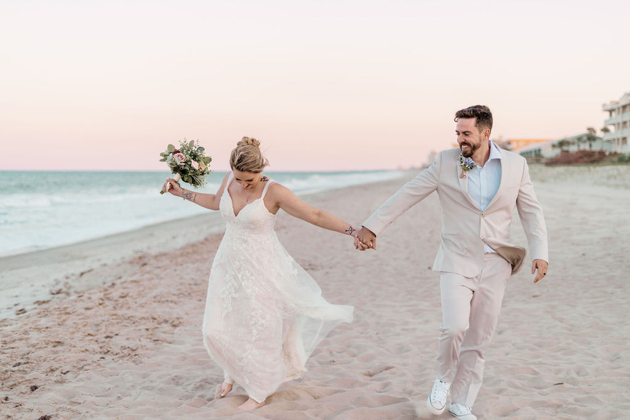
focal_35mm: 51
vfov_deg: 26.3
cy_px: 210
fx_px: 898
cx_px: 315
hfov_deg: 38.7
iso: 125
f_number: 1.8
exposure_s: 1/640
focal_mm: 50
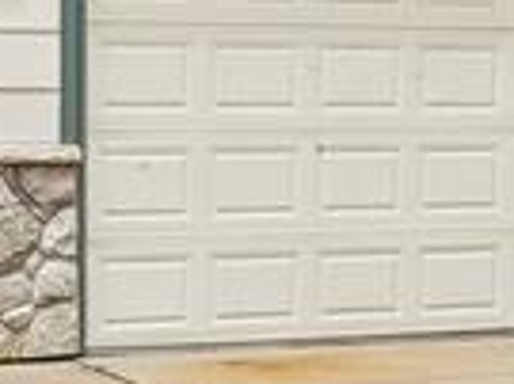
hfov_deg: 14.4
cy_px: -240
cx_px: 278
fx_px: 2032
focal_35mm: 137
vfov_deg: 10.3
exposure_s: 1/125
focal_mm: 30
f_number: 10
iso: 64
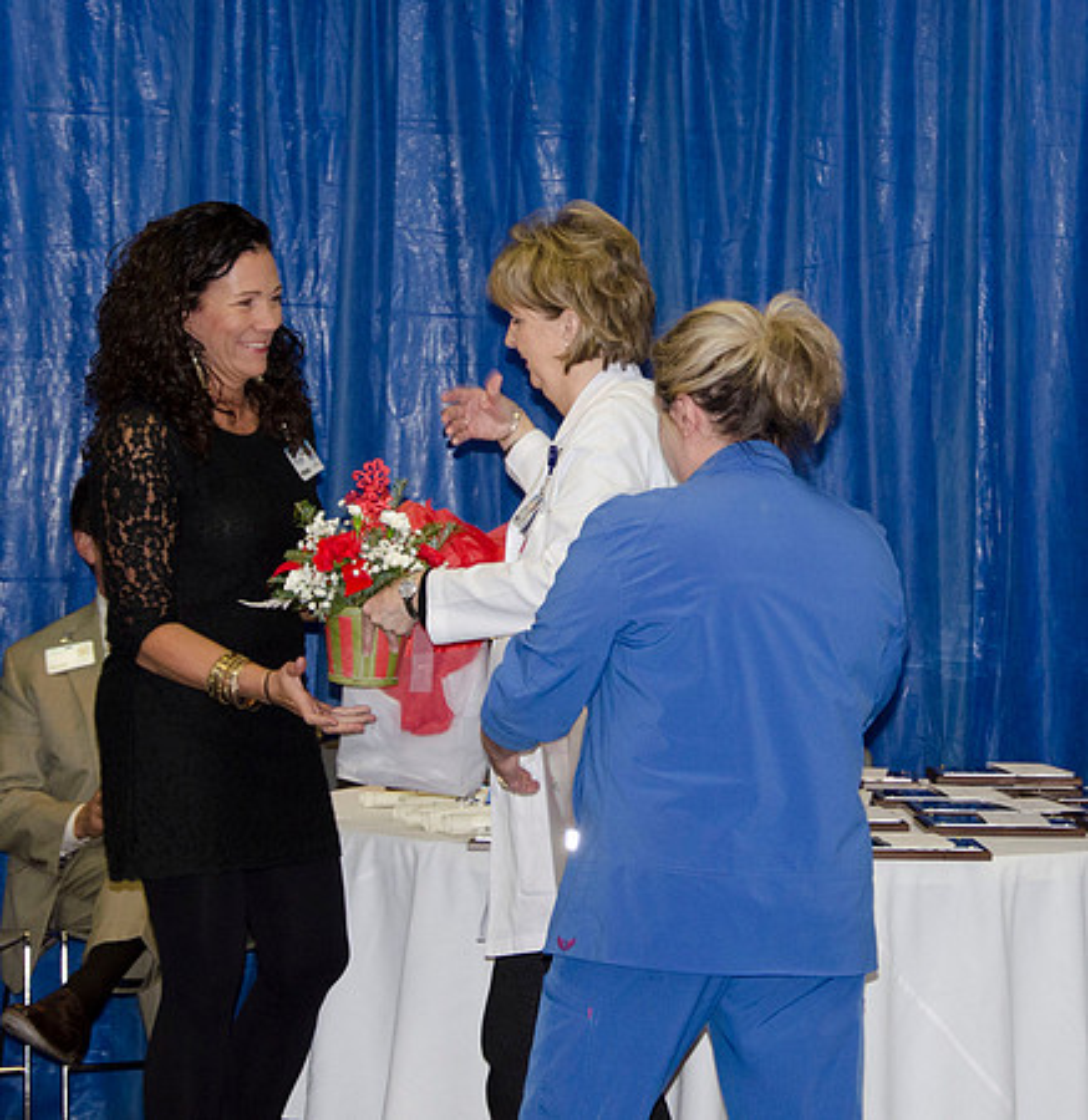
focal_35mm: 134
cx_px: 824
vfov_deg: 13.2
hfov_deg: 12.8
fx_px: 4824
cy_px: 361
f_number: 5
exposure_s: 1/60
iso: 400
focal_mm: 50
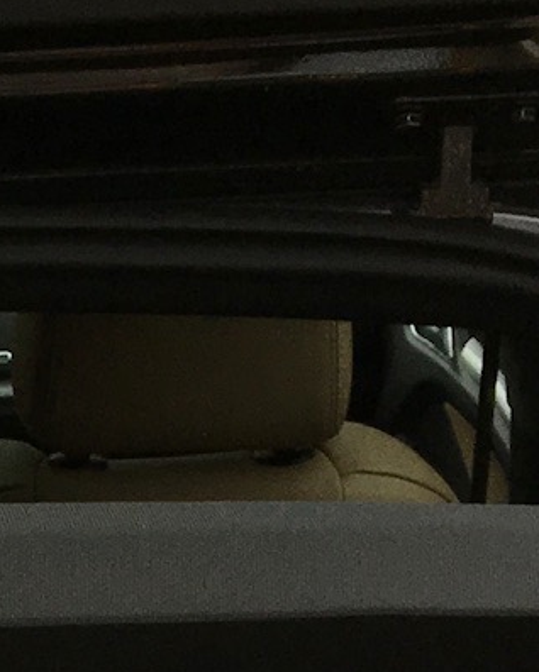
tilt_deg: -32.8
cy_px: 1369
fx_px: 2909
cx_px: -356
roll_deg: +1.2
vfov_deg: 11.7
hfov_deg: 10.1
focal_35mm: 146
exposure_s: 1/100
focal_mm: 4.15
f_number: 2.2
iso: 32
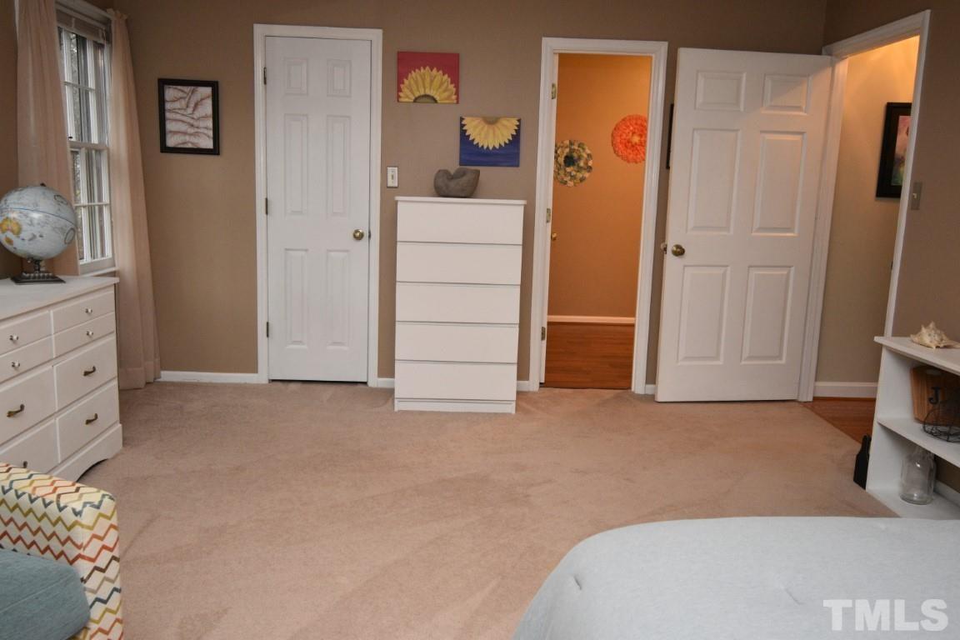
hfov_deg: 61.9
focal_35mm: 30
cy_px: 320
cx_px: 480
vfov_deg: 43.6
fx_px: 800
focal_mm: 20
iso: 1600
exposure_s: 1/100
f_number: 5.6
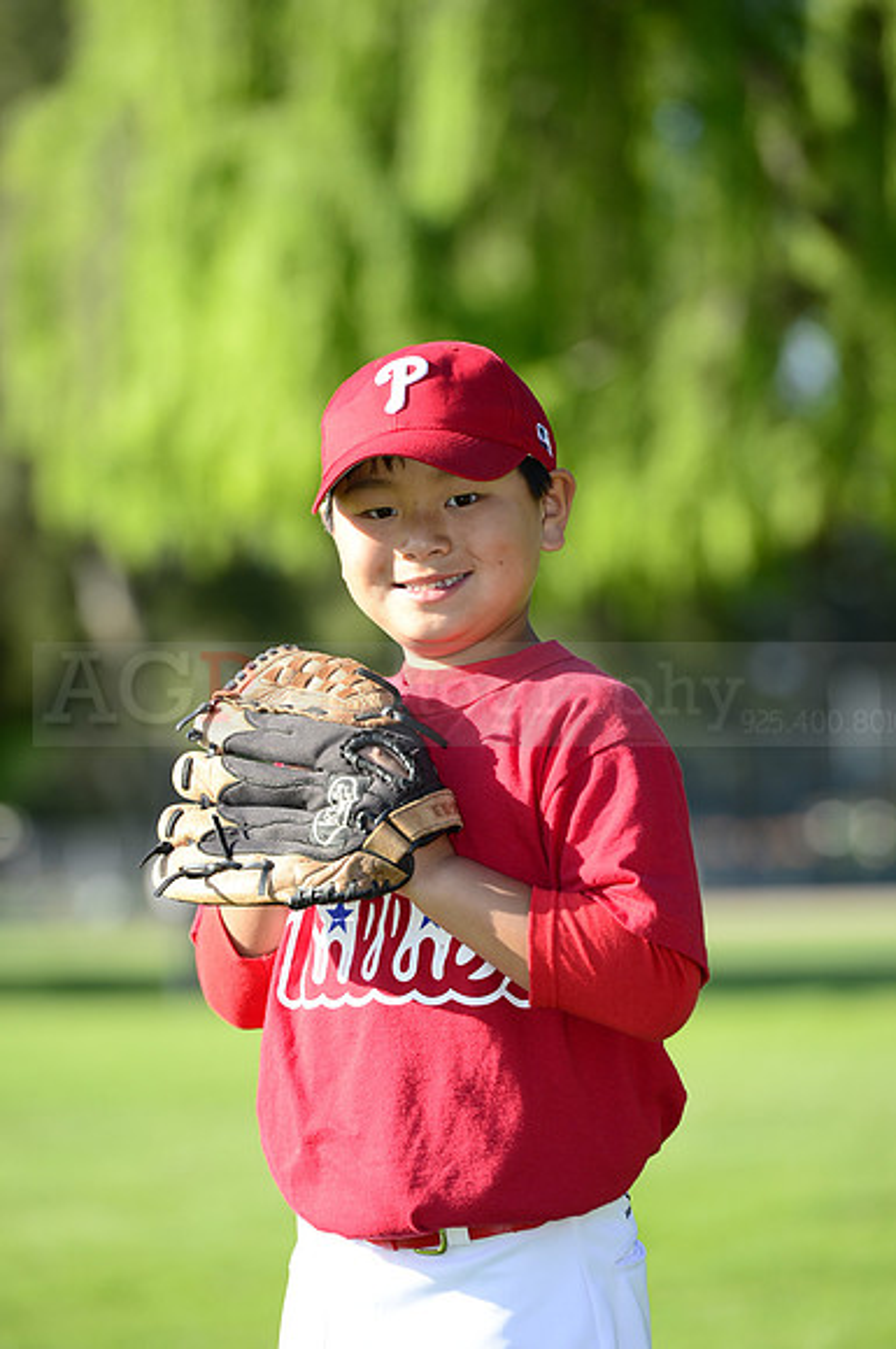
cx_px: 448
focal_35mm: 185
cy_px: 674
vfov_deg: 11.1
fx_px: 6927
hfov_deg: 7.4
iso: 200
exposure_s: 1/500
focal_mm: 185
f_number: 5
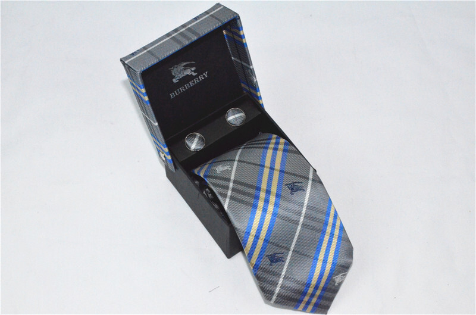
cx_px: 238
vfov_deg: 20.1
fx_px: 890
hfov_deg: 29.9
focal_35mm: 68
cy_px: 158
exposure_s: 1/250
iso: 6400
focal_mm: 45
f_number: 29
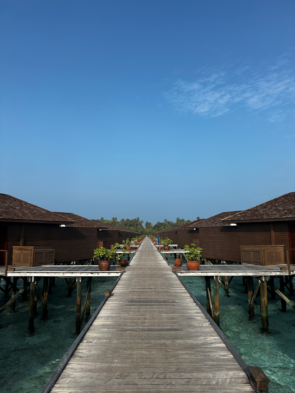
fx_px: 273
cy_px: 196
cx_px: 148
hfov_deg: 56.8
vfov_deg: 71.6
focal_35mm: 24
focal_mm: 6.86
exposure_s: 1/4762
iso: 80
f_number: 1.78
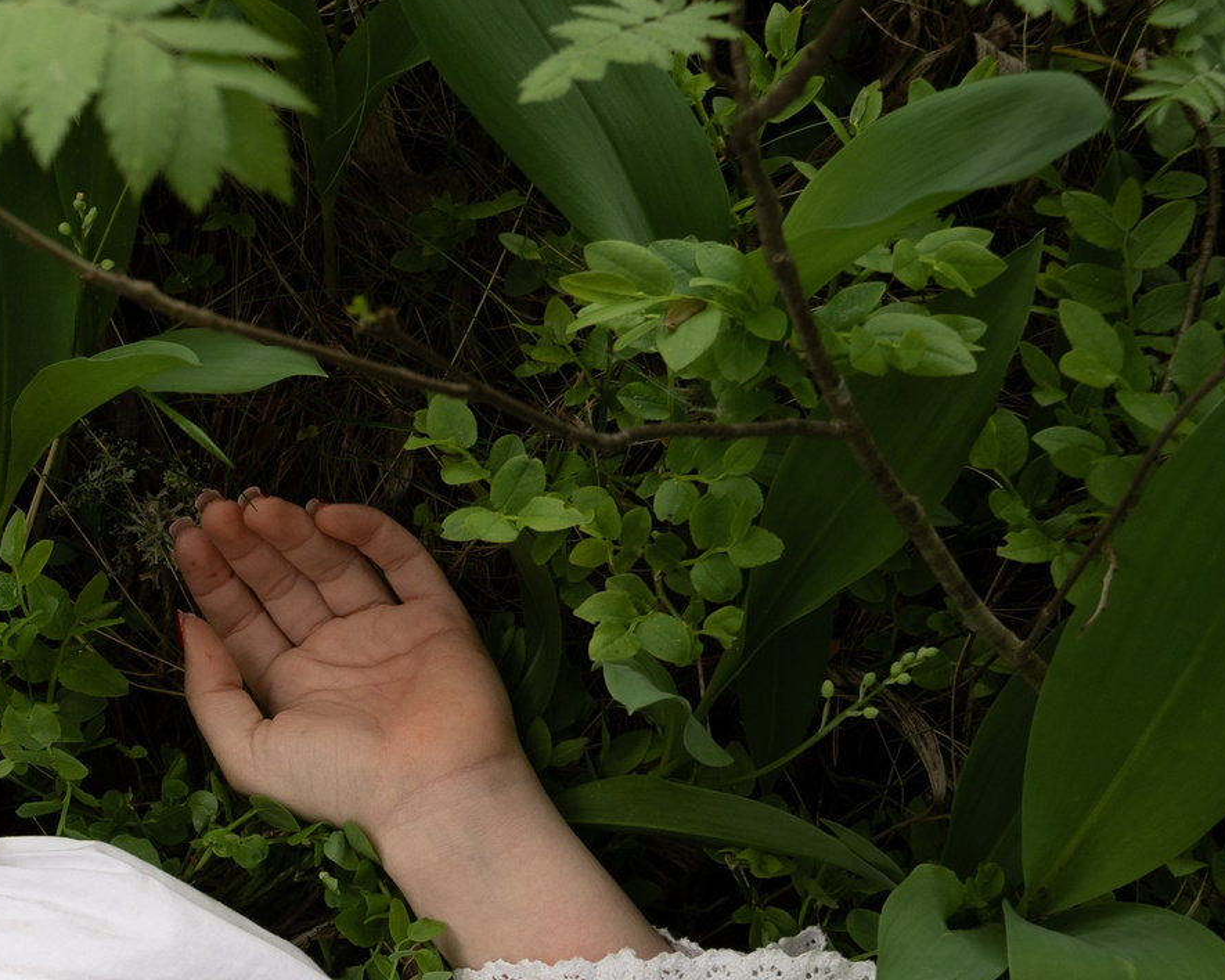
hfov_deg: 22.6
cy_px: 1032
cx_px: -328
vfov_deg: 19.5
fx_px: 2755
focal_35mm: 76
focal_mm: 28
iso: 320
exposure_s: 1/200
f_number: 8
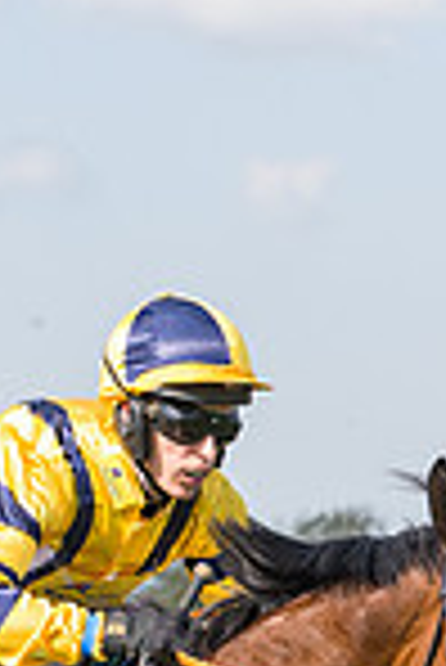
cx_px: 216
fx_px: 6470
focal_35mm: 349
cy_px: 863
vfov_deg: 5.9
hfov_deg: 3.9
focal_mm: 70
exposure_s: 1/1600
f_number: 5
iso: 400
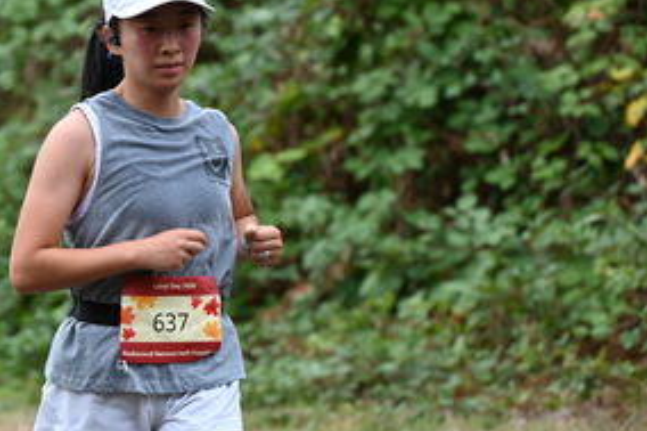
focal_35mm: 388
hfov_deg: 5.3
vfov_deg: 3.5
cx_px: 114
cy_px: 177
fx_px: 6969
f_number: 6.3
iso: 560
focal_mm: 200
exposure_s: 1/250
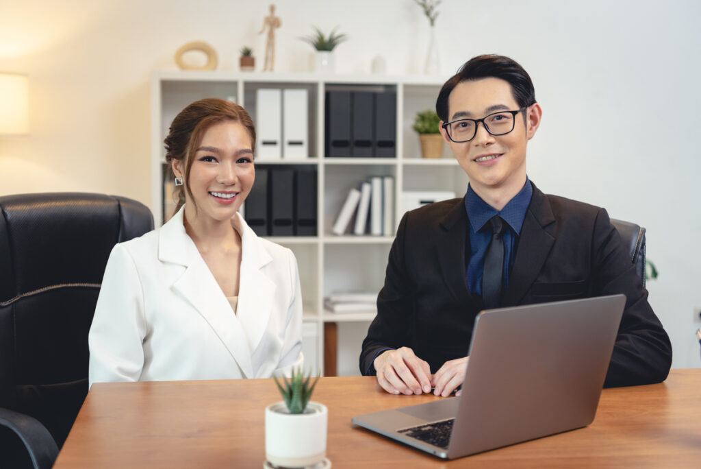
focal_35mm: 48
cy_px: 234
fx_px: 935
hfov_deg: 41.1
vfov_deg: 28.1
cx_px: 350
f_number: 2.8
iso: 500
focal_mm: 48
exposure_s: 1/100
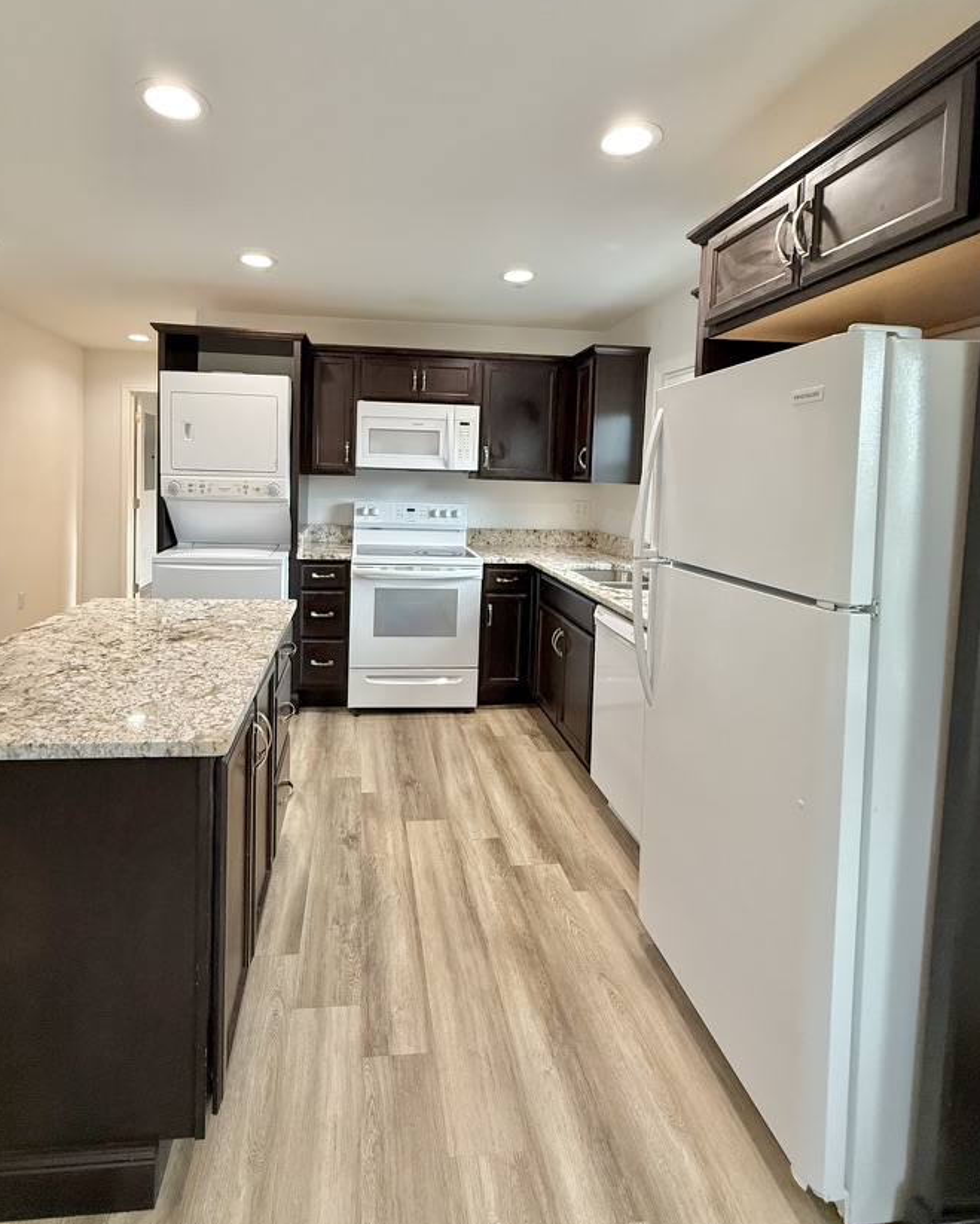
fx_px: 616
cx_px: 421
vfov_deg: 88.8
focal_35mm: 17
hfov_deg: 76.6
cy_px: 509
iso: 250
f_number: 2.2
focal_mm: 2.22
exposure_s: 1/120
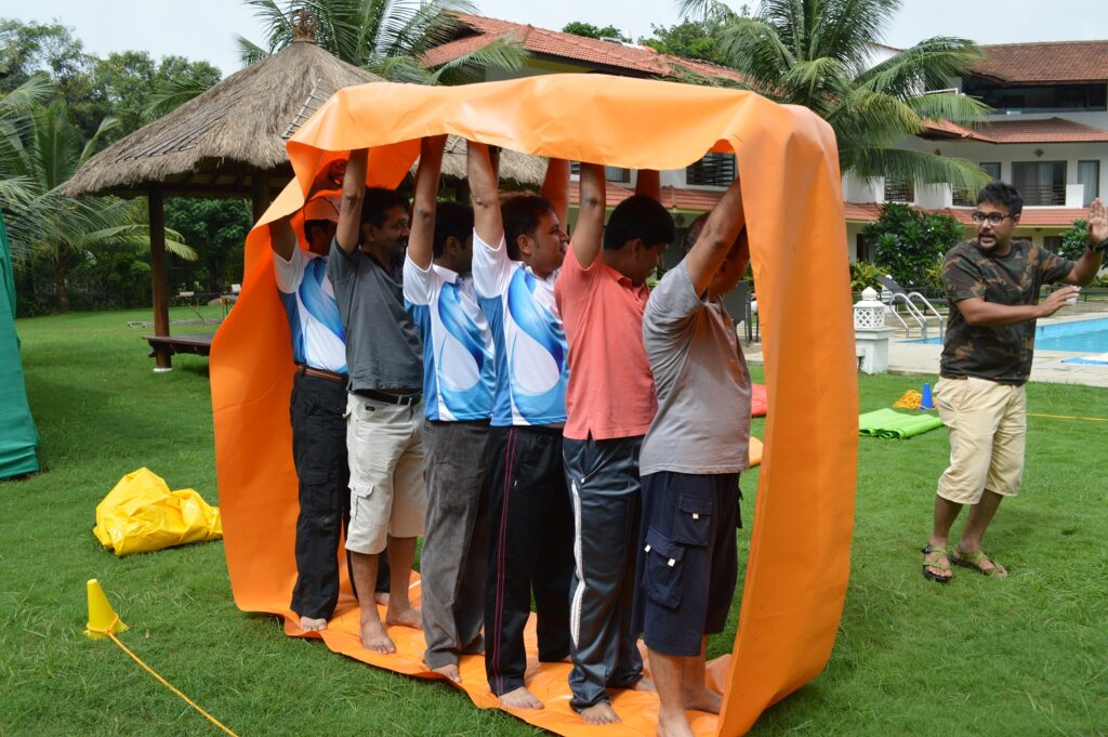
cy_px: 368
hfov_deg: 57.3
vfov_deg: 39.9
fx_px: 1015
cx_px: 554
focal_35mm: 33
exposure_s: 1/250
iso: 100
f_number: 8
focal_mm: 22
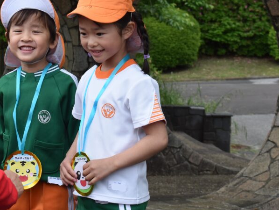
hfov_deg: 14.4
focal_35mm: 136
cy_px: 83
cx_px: 61
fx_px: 1095
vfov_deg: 10.9
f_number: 8
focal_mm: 55
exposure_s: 1/250
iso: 400
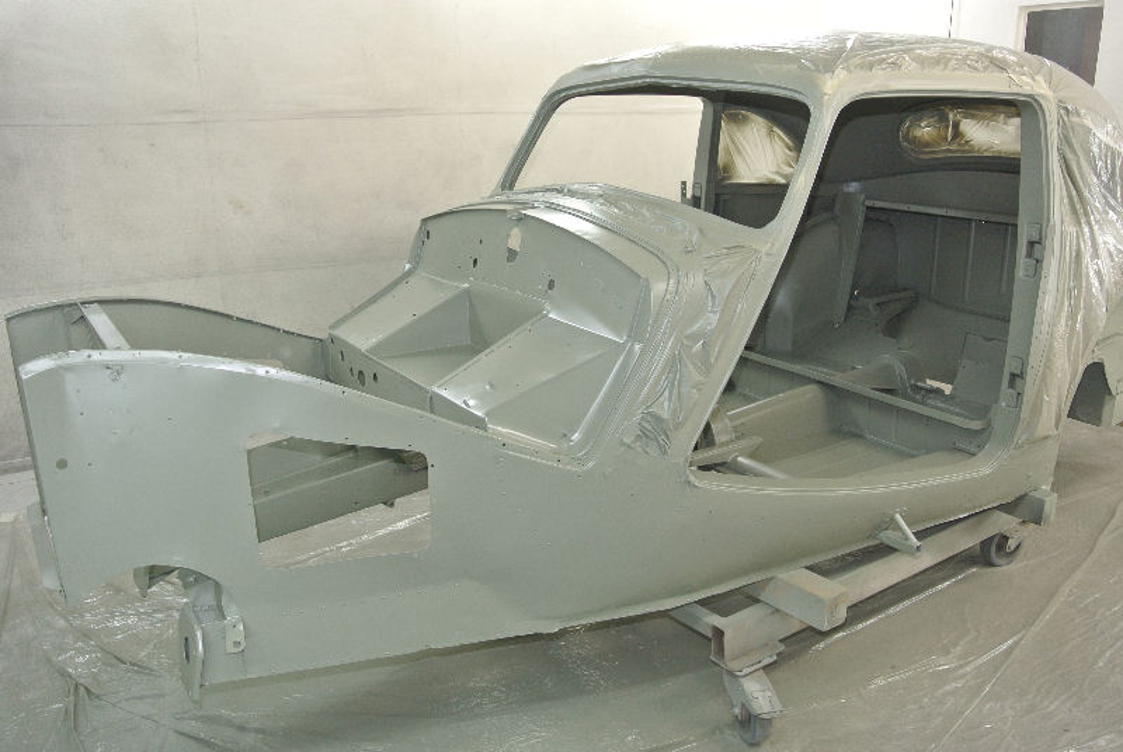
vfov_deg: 42.5
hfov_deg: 60.2
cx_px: 562
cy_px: 376
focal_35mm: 31
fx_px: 968
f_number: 3.8
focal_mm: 11.8
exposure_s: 1/60
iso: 280
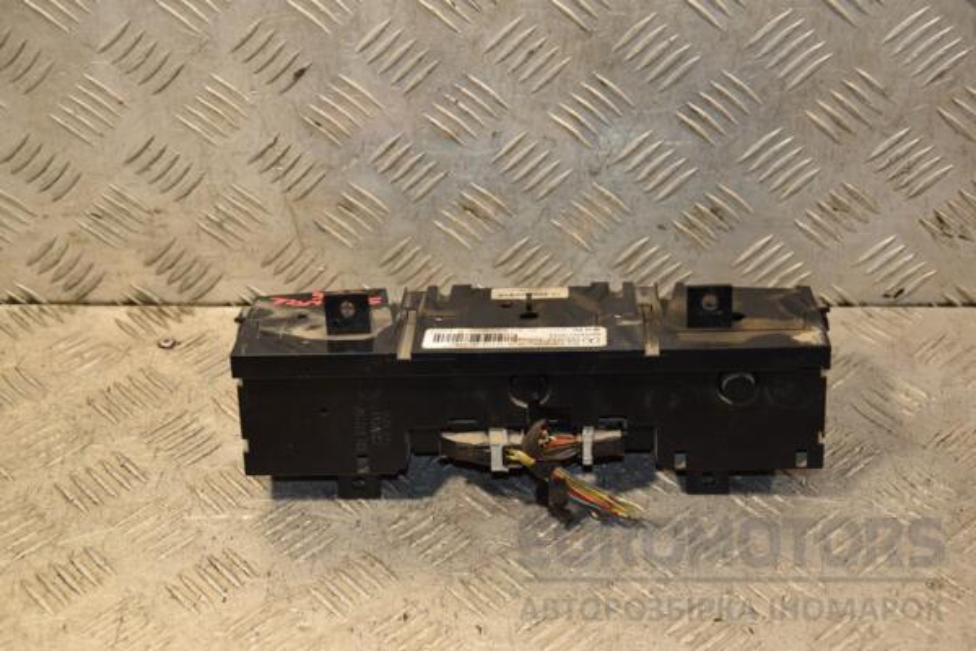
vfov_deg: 20.2
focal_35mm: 68
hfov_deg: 29.9
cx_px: 488
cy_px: 326
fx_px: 1830
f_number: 4.8
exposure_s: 1/160
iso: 800
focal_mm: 45
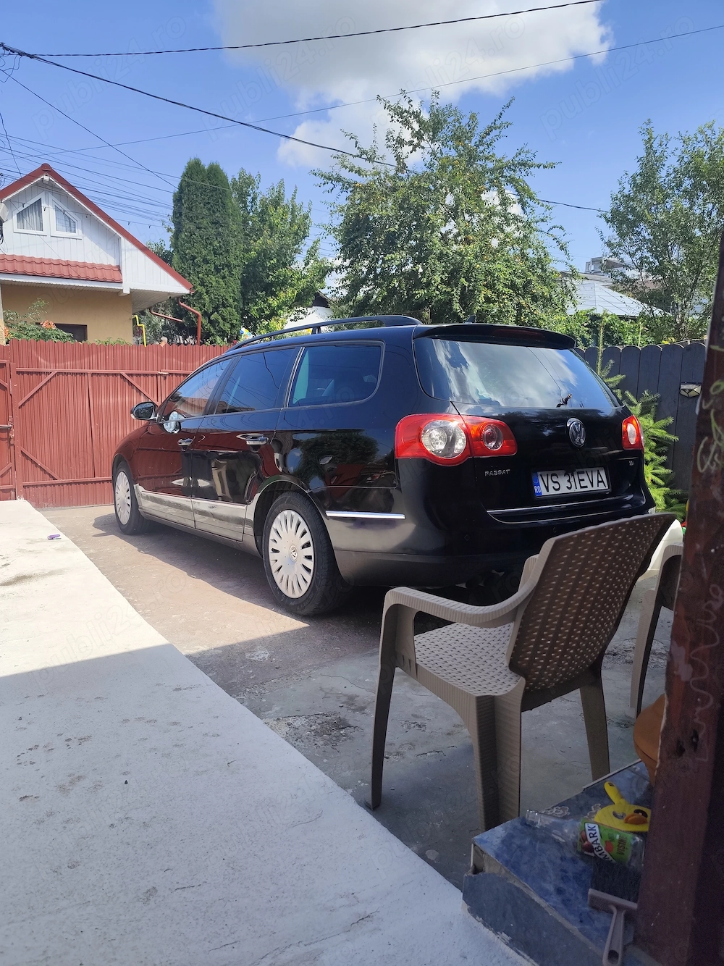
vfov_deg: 73.9
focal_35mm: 23
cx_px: 362
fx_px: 642
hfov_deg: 58.9
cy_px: 483
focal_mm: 6.14
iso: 50
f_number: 1.65
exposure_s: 1/1089
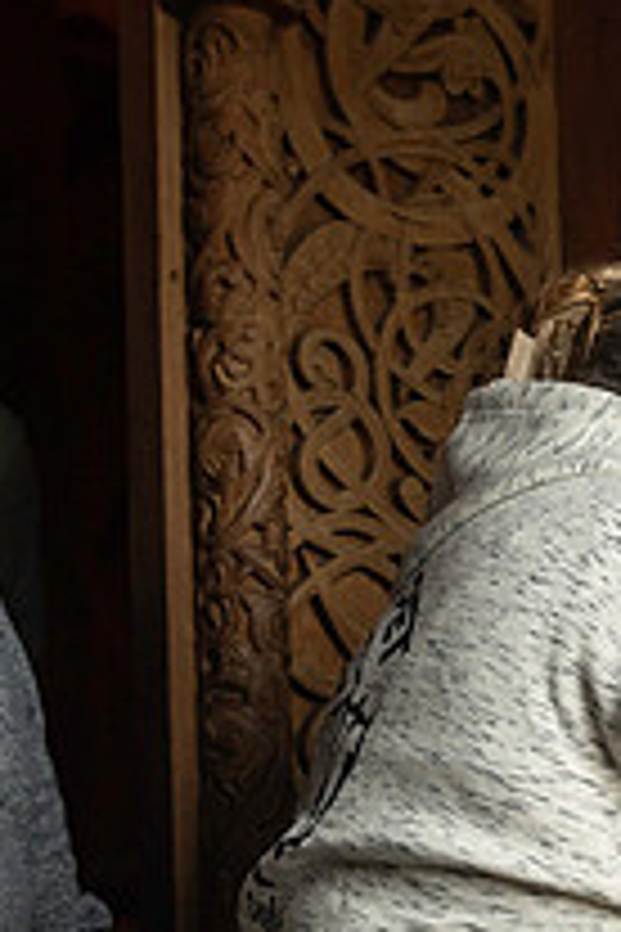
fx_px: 1889
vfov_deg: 27.6
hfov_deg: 16.7
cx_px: 976
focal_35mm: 73
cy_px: 565
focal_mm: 26
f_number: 4
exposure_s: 1/125
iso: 800
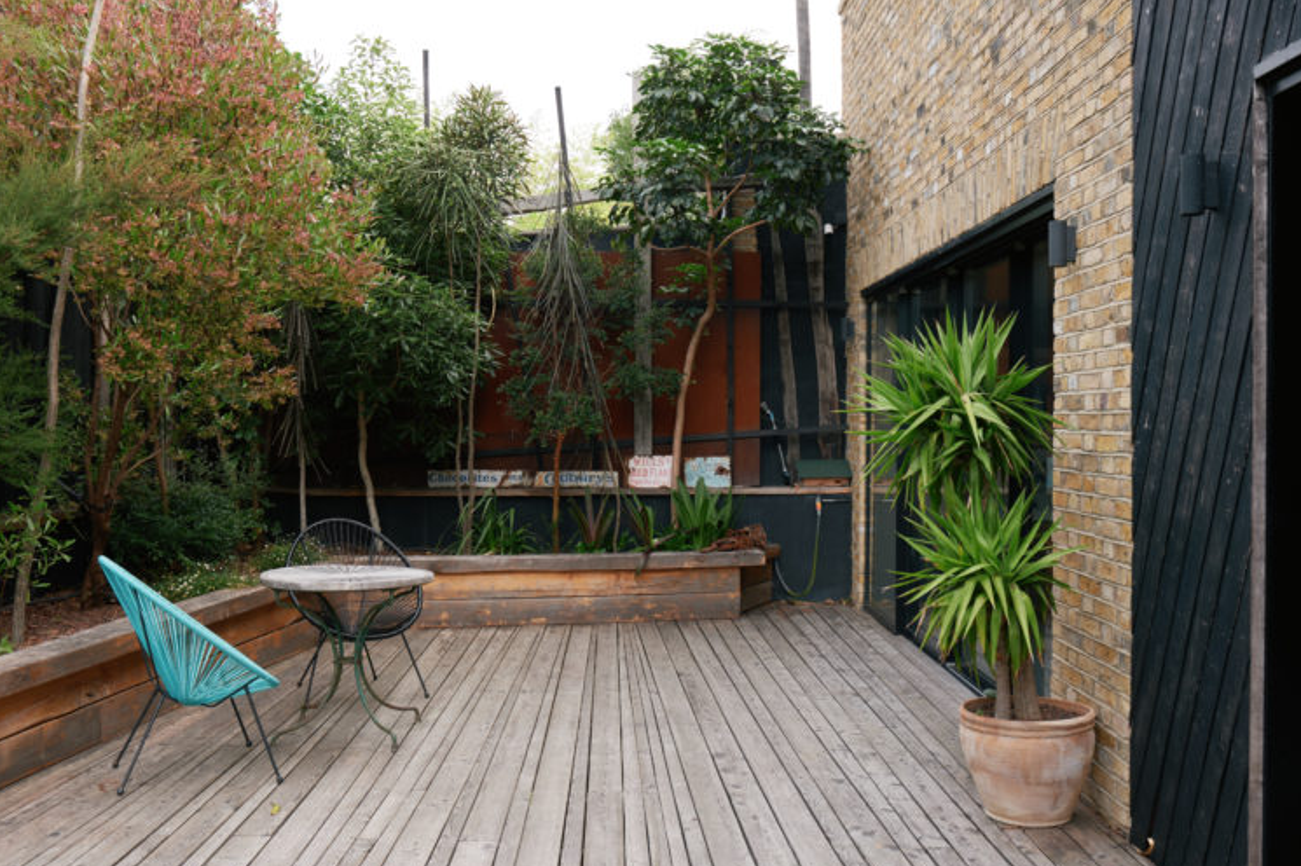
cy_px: 430
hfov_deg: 57.2
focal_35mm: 33
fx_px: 1192
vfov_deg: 39.9
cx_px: 634
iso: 160
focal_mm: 21.3
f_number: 8
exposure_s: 1/80
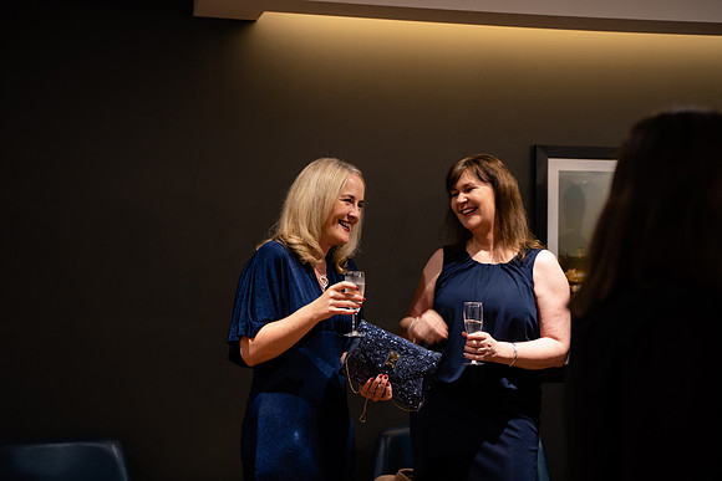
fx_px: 1123
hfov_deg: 35.6
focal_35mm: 56
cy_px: 240
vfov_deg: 24.2
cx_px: 361
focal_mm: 56
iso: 1250
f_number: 2.8
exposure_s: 1/50
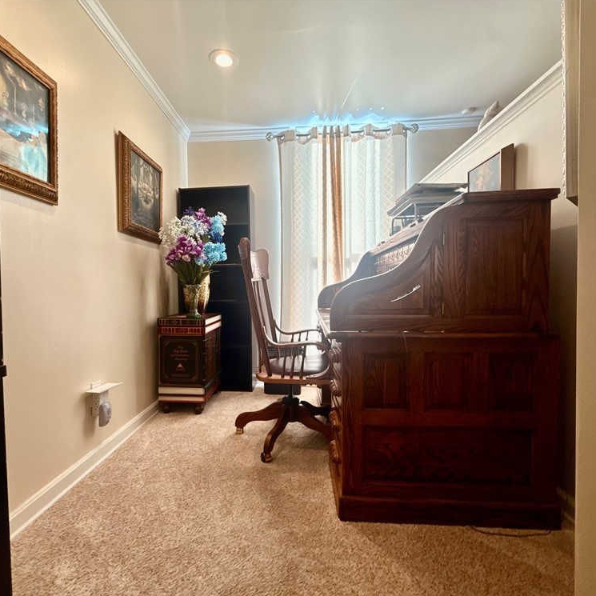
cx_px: 272
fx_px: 331
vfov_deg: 84.0
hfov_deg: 83.8
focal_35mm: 17
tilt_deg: -1.4
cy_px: 302
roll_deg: +0.4
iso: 125
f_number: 2.2
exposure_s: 1/120
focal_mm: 2.22
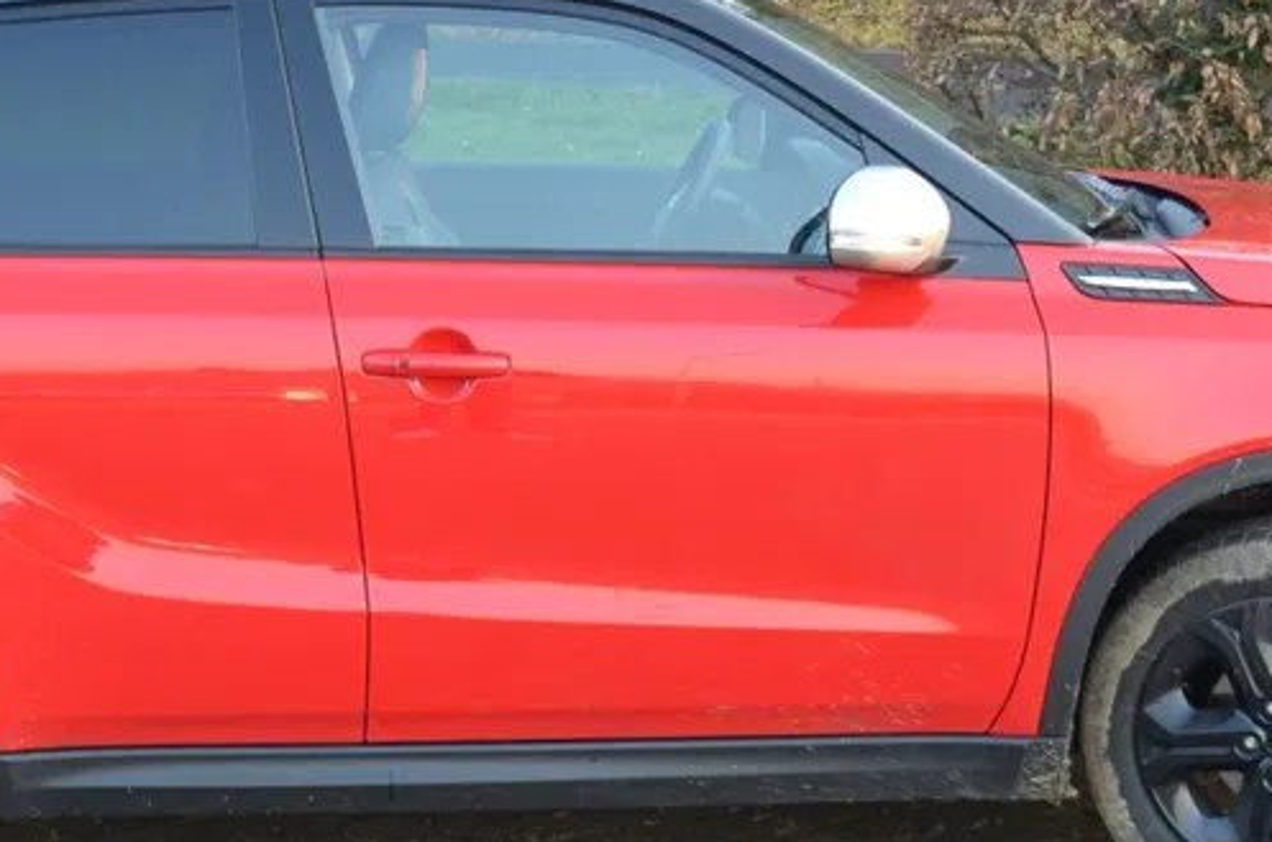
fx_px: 3314
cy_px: 409
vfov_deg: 14.5
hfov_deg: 21.7
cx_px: 449
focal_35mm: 94
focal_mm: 26
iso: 400
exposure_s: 1/100
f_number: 5
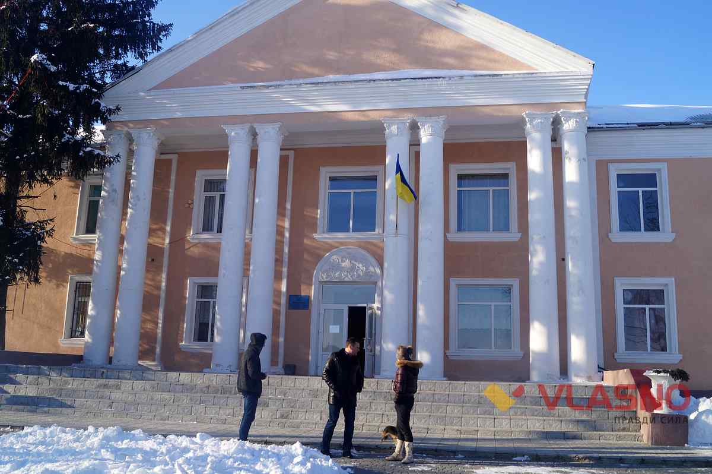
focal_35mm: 33
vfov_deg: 39.9
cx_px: 356
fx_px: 652
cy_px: 237
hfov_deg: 57.3
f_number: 9
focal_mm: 22
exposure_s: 1/125
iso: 100
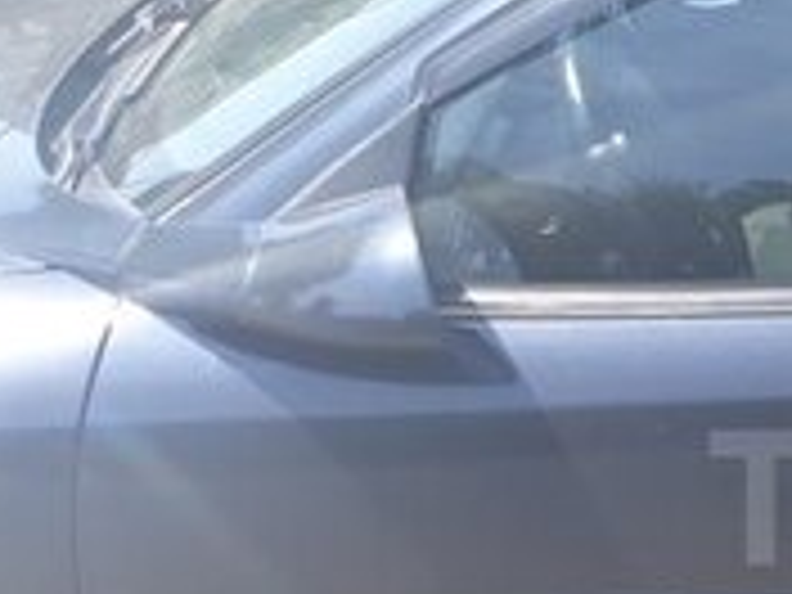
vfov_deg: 14.5
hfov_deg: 17.6
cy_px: 497
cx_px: 1170
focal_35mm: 101
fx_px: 2311
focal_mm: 3.6
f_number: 1.9
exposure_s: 1/309
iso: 40
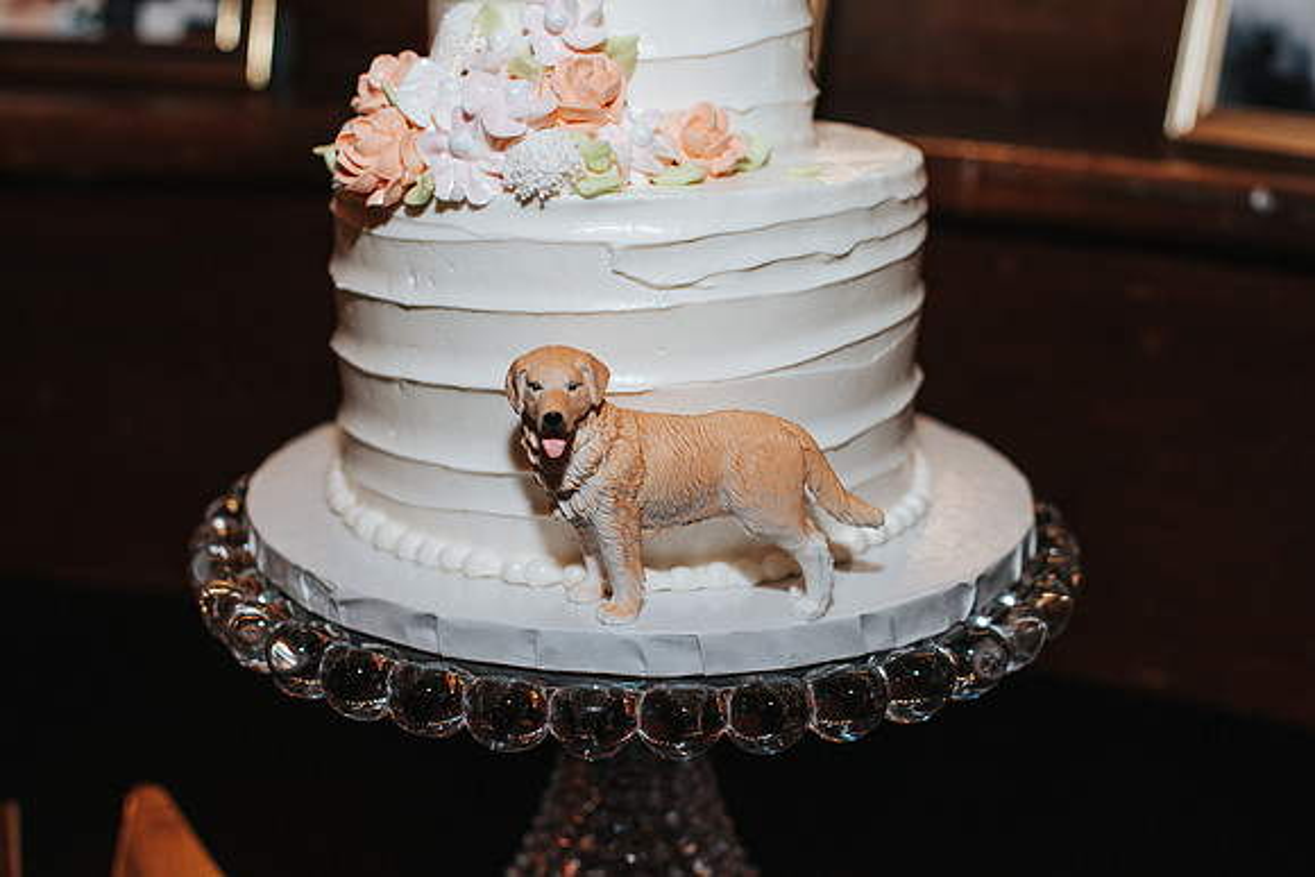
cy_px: 438
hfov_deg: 39.6
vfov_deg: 27.0
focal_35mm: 50
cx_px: 658
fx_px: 1827
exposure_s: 1/200
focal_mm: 50
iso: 800
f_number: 4
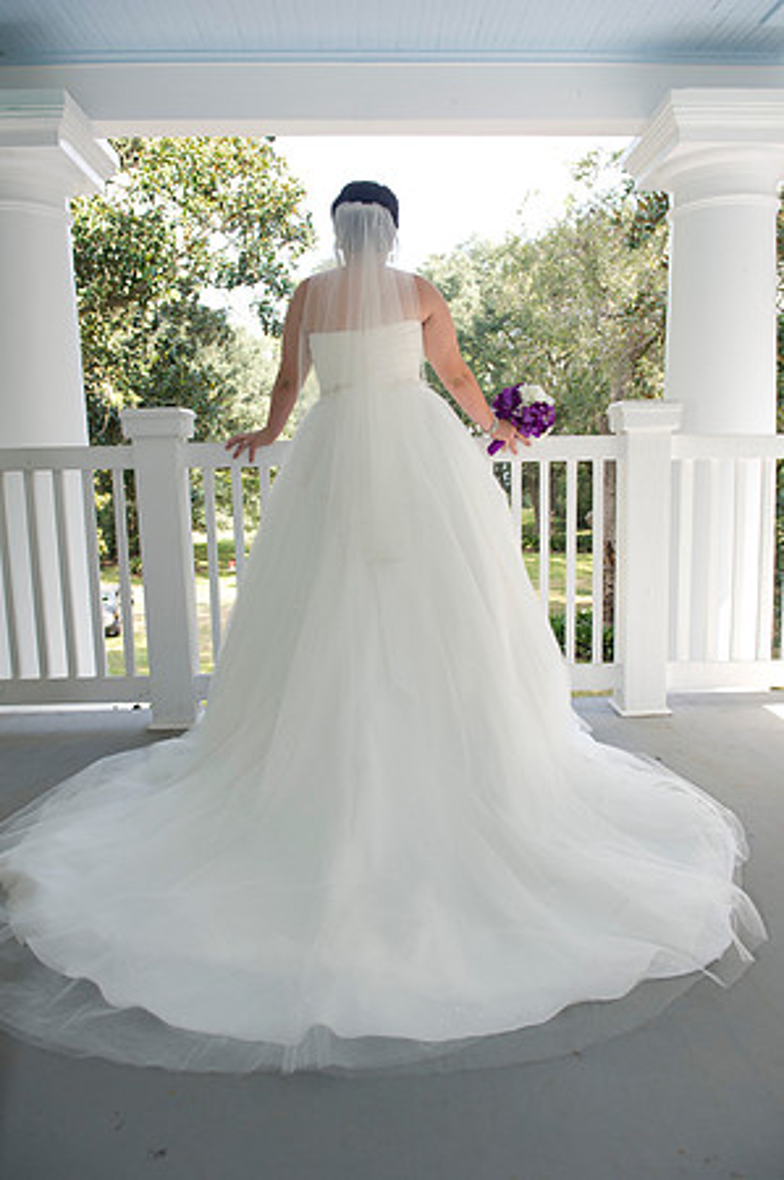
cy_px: 590
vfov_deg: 69.4
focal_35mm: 26
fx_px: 851
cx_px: 392
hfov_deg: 49.5
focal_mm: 26
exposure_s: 1/125
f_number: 5.6
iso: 320
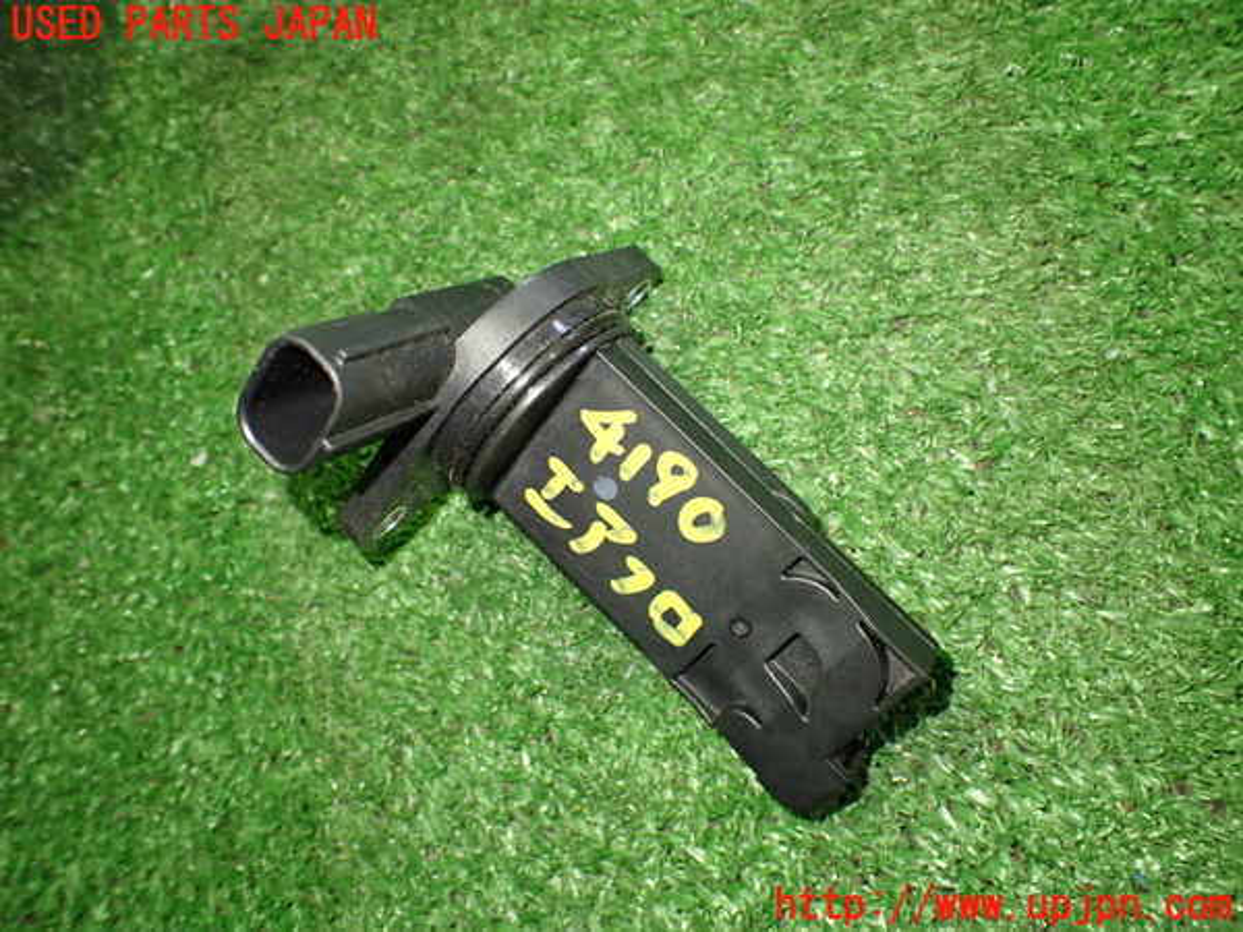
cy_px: 466
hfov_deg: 60.0
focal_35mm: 30
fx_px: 1077
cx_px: 622
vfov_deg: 46.8
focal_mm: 5.4
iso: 800
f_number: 2.3
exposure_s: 1/60
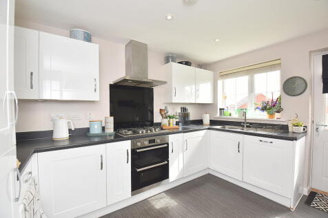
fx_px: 137
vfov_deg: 77.3
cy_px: 109
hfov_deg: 100.4
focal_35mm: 15
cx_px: 164
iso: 250
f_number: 5
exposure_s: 1/200
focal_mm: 10
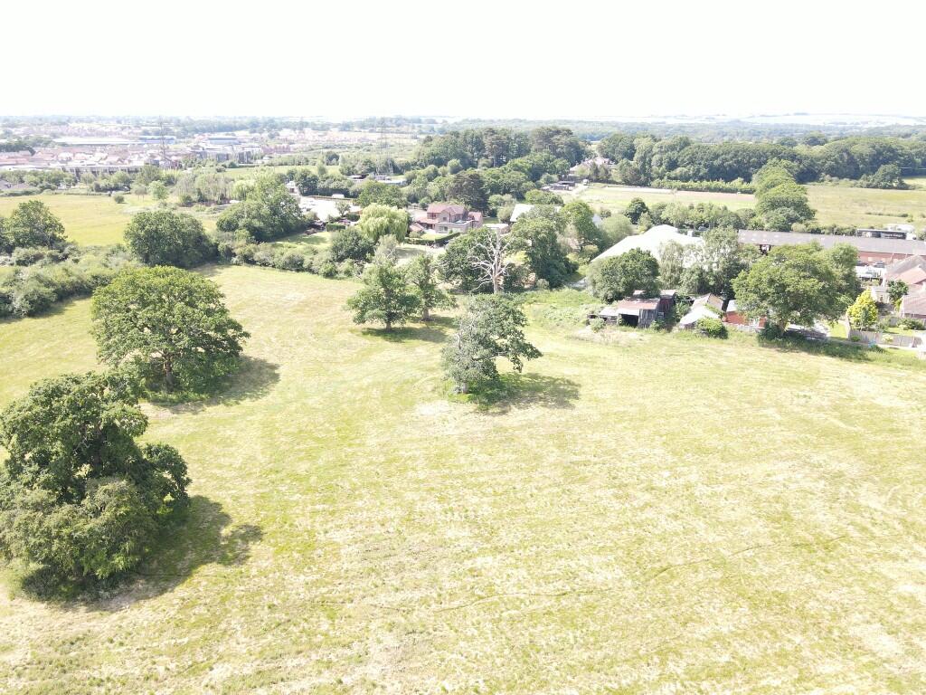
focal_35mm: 24
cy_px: 348
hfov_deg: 71.6
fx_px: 642
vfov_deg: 56.8
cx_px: 463
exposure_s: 1/100
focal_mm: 4.5
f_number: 2.8
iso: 100
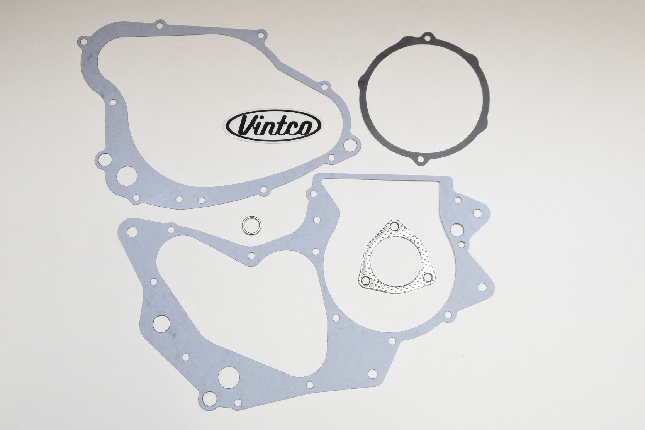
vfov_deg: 31.9
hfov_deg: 46.4
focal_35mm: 42
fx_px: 753
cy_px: 215
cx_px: 322
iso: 800
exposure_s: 1/100
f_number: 4.2
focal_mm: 15.7
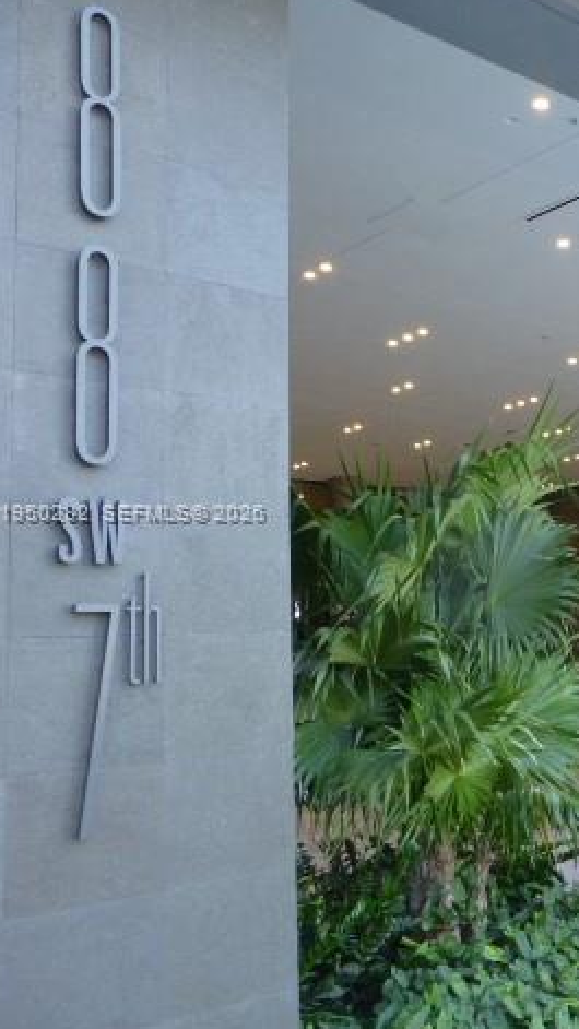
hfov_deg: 26.9
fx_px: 1092
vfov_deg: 50.5
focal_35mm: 40
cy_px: 513
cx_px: 664
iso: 160
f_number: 3.4
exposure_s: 1/60
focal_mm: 4.8
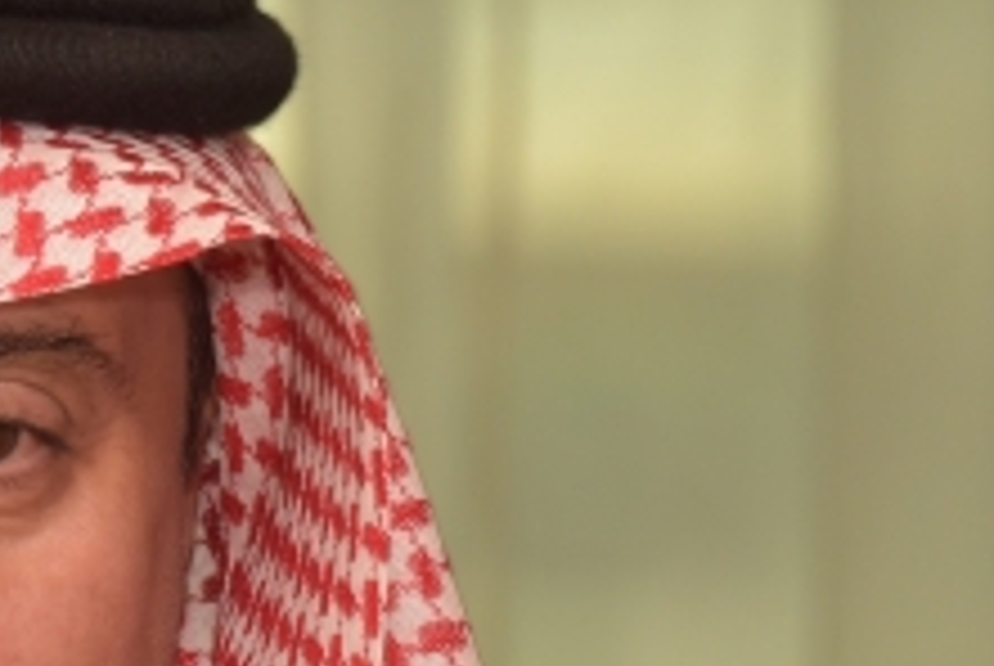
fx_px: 21233
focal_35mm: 768
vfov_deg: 1.8
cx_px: -261
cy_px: 731
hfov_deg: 2.7
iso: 320
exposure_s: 1/60
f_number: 5.6
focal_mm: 170
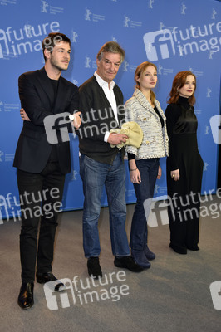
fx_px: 369
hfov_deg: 33.3
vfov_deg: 48.5
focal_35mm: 40
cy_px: 166
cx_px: 110
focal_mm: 40
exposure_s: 1/125
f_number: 5.6
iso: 640
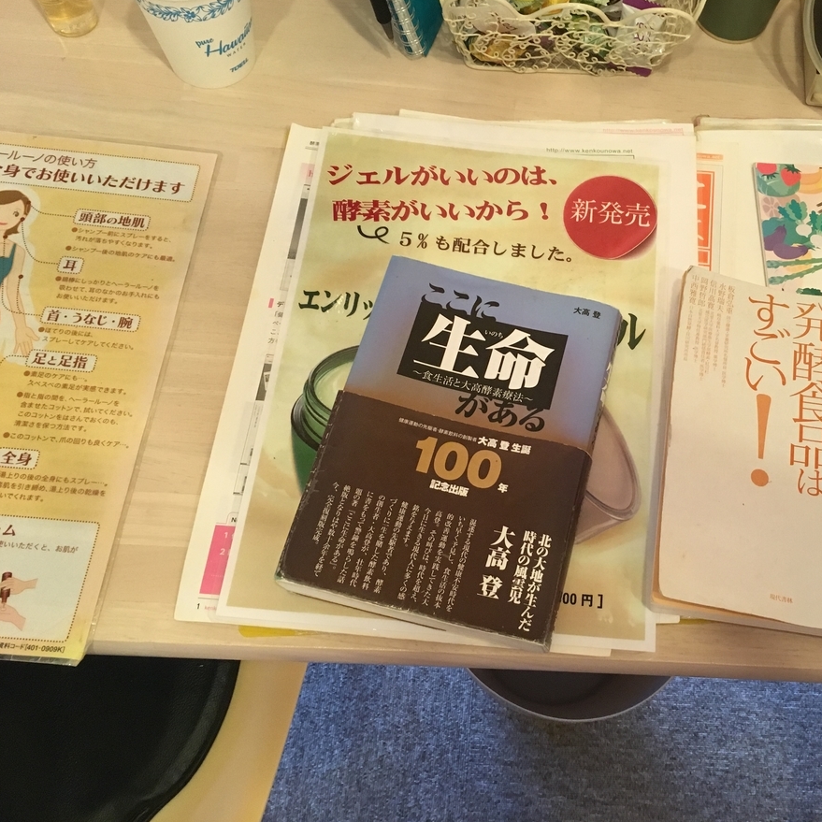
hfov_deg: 46.3
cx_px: 560
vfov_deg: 47.2
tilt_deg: -64.1
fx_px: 940
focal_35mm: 35
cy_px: 403
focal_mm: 4.15
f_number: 2.2
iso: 160
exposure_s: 1/30
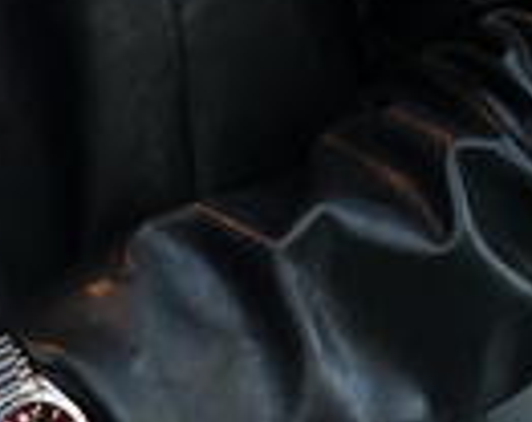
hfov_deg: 4.9
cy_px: -398
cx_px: -390
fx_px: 6122
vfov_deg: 3.9
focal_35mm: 390
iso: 2000
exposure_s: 1/160
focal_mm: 35
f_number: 5.6
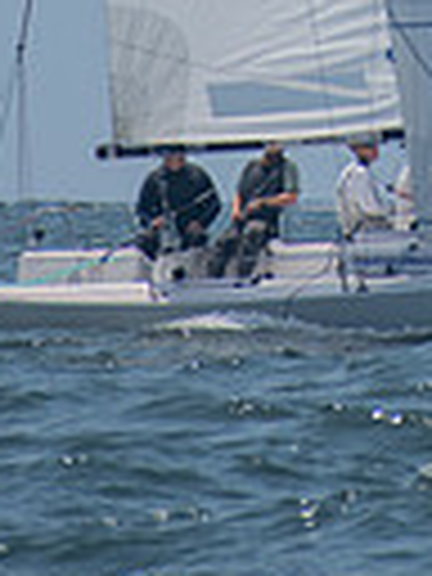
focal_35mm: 1517
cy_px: -297
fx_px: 25242
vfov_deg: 1.3
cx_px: 432
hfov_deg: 1.0
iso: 400
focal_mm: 300
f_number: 8
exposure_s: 1/1600
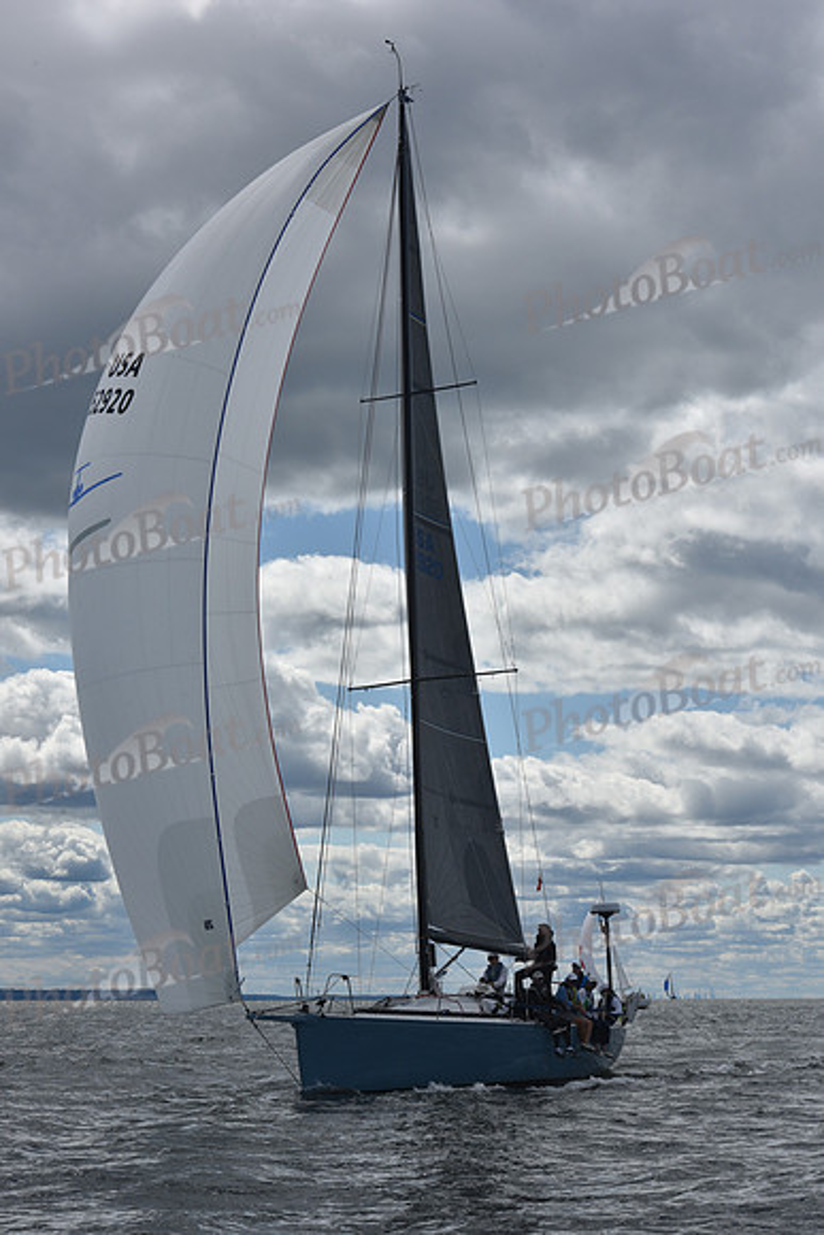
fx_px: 2402
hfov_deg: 19.5
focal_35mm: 70
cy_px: 618
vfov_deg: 28.8
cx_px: 412
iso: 250
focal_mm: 70
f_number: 13
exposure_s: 1/800
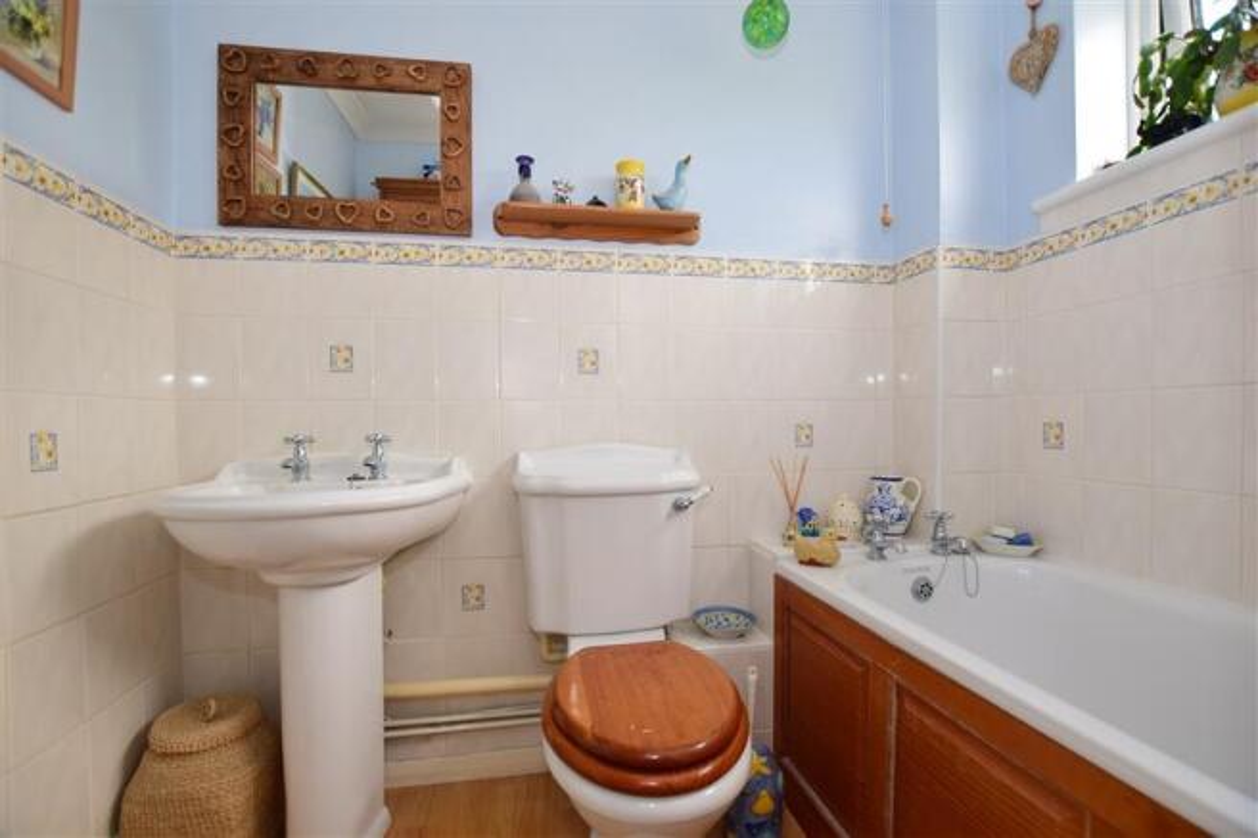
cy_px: 419
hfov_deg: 100.4
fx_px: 524
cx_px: 629
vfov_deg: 77.3
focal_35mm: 15
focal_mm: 10
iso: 200
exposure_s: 1/50
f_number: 5
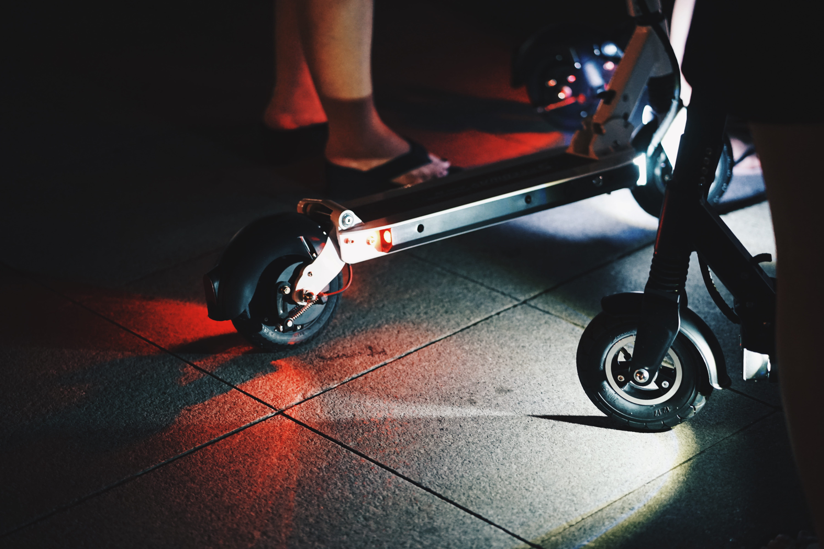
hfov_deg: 23.9
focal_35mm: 85
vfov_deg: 16.1
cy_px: 274
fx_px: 1945
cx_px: 412
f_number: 2
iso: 3200
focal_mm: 85
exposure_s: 1/125
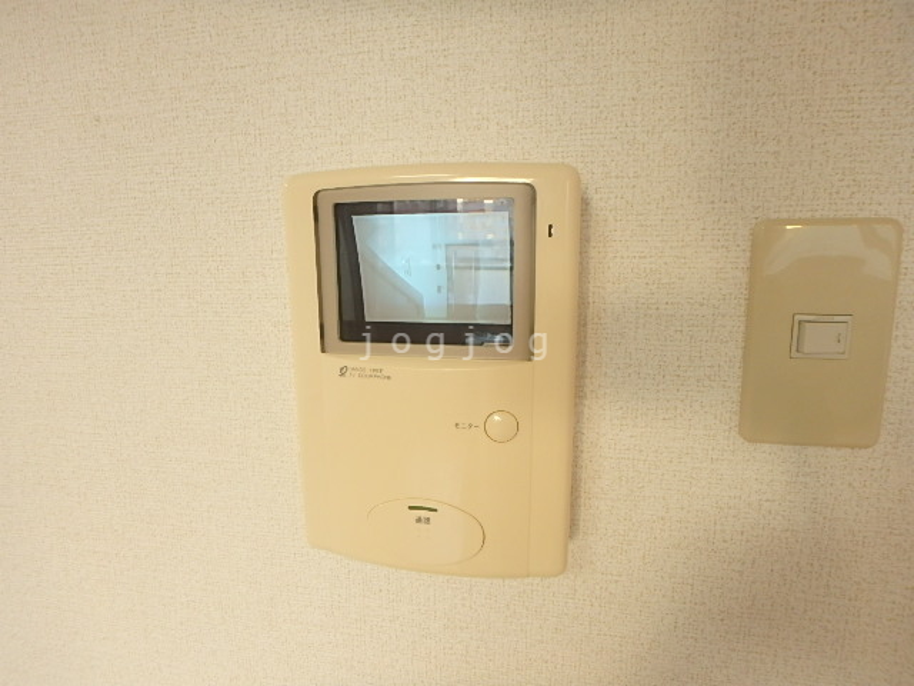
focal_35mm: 21
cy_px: 343
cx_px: 457
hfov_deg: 79.0
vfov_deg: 63.4
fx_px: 554
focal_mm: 3.7
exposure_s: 1/30
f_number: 3.5
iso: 250
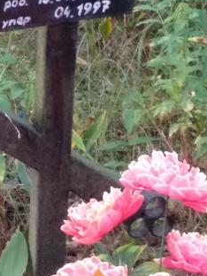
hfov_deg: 29.1
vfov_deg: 36.9
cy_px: 57
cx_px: 87
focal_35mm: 50
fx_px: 399
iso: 800
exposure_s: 1/24
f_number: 2.2
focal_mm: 3.81
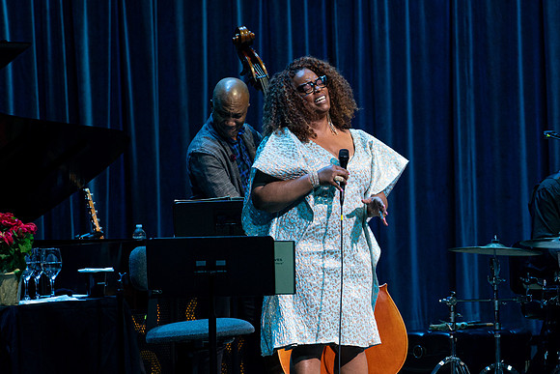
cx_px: 294
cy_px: 225
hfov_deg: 7.2
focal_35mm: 286
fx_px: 4449
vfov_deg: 4.8
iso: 2500
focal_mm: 194
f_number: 6.3
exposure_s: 1/250
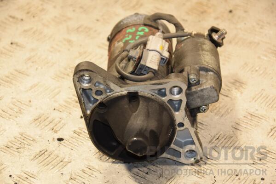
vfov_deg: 11.4
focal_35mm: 120
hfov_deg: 17.1
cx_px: 138
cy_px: 92
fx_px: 920
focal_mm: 80
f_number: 5.3
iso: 800
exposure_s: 1/125
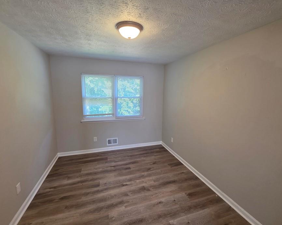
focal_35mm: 15
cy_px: 113
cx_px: 146
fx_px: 125
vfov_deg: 84.0
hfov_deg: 96.8
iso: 125
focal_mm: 2.2
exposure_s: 1/120
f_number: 1.9
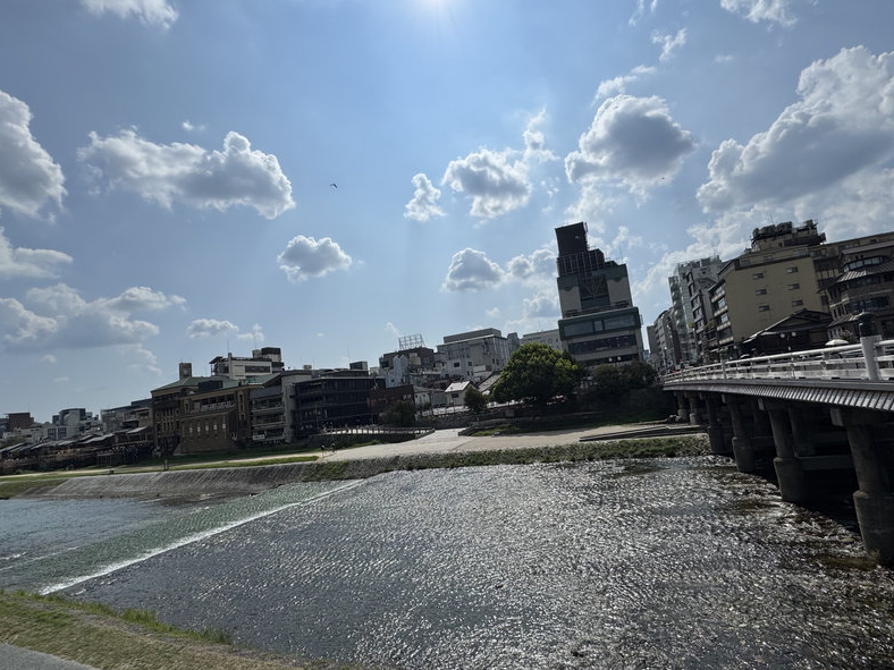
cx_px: 449
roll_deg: +3.7
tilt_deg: +5.3
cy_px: 359
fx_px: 413
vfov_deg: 78.0
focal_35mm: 16
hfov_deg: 94.5
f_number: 2.2
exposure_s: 1/5650
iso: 40
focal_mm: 2.22
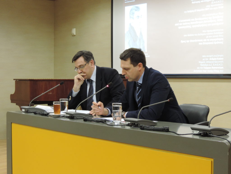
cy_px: 87
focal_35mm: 70
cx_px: 116
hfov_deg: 27.8
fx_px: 467
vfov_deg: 21.0
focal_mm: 12.4
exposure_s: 1/15
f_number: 3.9
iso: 400
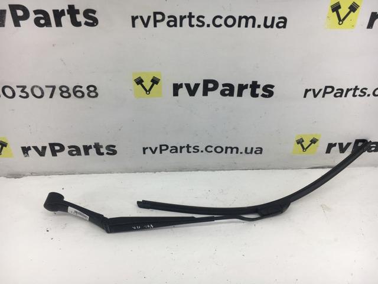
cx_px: 189
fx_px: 317
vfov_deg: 48.2
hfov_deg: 61.7
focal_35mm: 29
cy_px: 142
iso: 32
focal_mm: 4.15
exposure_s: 1/100
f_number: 2.2
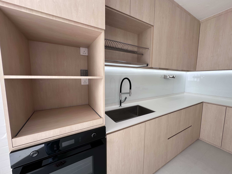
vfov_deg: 85.7
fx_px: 94
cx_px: 116
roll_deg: -0.1
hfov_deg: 102.1
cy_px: 87
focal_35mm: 14
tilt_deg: -5.8
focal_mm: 2.22
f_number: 2.2
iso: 40
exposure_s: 1/107
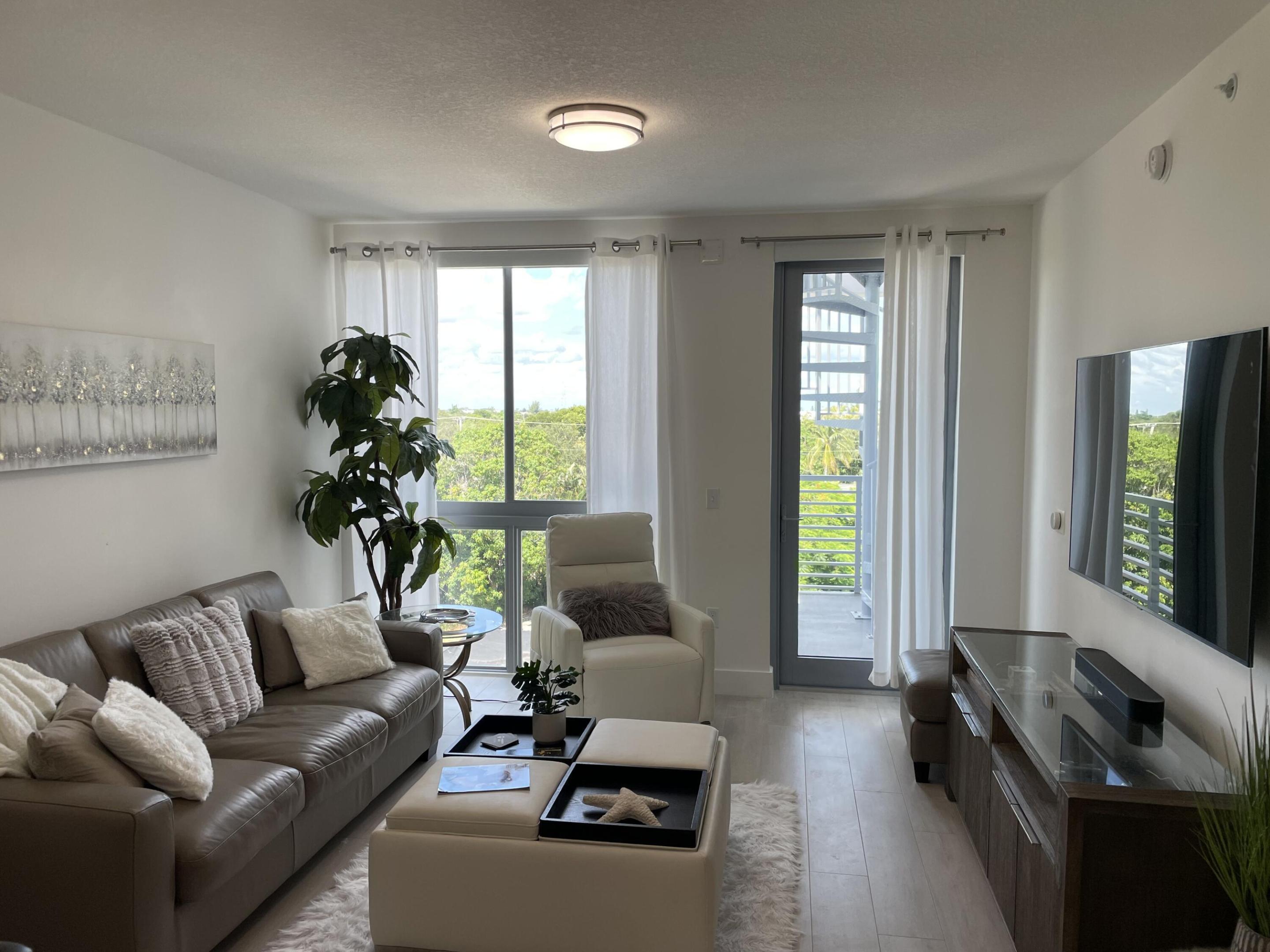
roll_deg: +0.1
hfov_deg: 67.3
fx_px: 954
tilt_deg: -3.9
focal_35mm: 26
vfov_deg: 53.1
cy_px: 476
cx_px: 635
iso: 32
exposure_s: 1/237
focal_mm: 4.2
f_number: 1.6
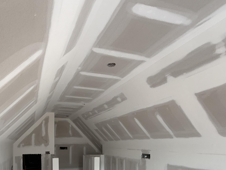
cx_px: 82
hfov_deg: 66.1
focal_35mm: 26
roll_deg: +0.5
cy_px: 145
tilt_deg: +0.0
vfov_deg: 48.7
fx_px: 170
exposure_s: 1/30
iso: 125
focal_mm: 2.22
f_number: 2.2
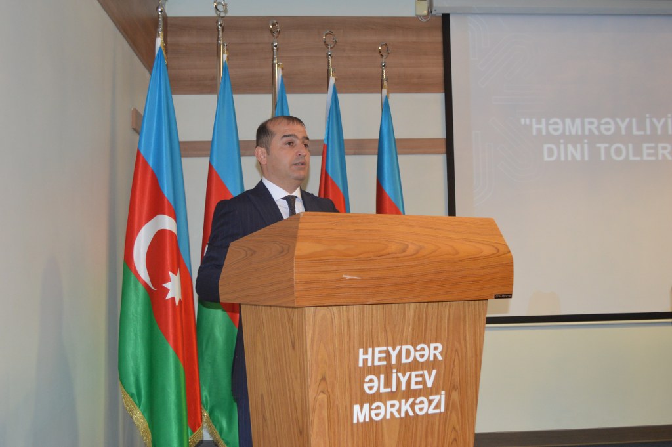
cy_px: 224
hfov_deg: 49.6
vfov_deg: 34.2
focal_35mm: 39
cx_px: 336
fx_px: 727
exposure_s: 1/60
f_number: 4.2
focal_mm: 26
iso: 900
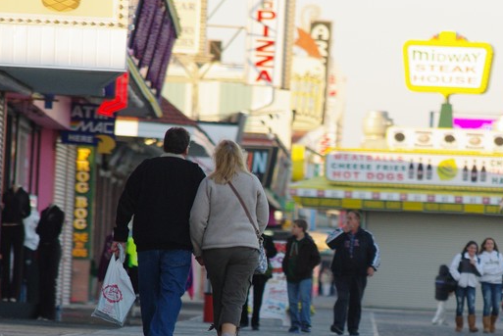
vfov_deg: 2.6
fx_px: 7355
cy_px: 304
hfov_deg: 3.9
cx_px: 393
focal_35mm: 526
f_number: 4
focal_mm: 180
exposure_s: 1/350
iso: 400
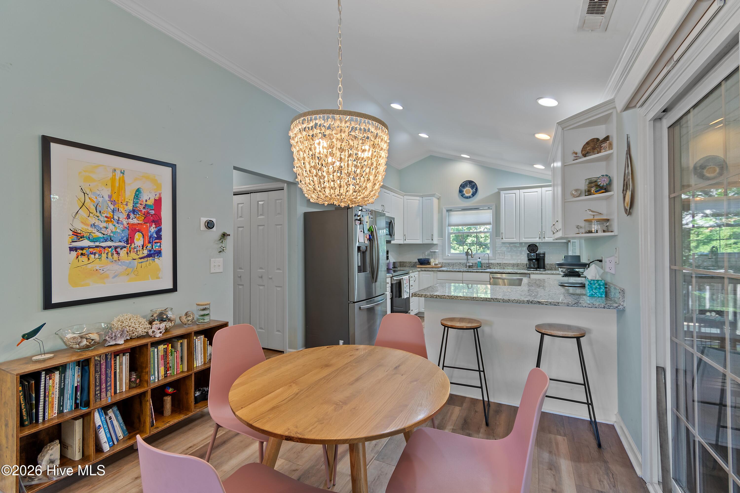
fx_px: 308
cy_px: 246
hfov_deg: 100.4
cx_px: 370
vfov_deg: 77.3
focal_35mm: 15
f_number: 4.5
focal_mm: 10
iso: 100
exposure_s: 1/2.5
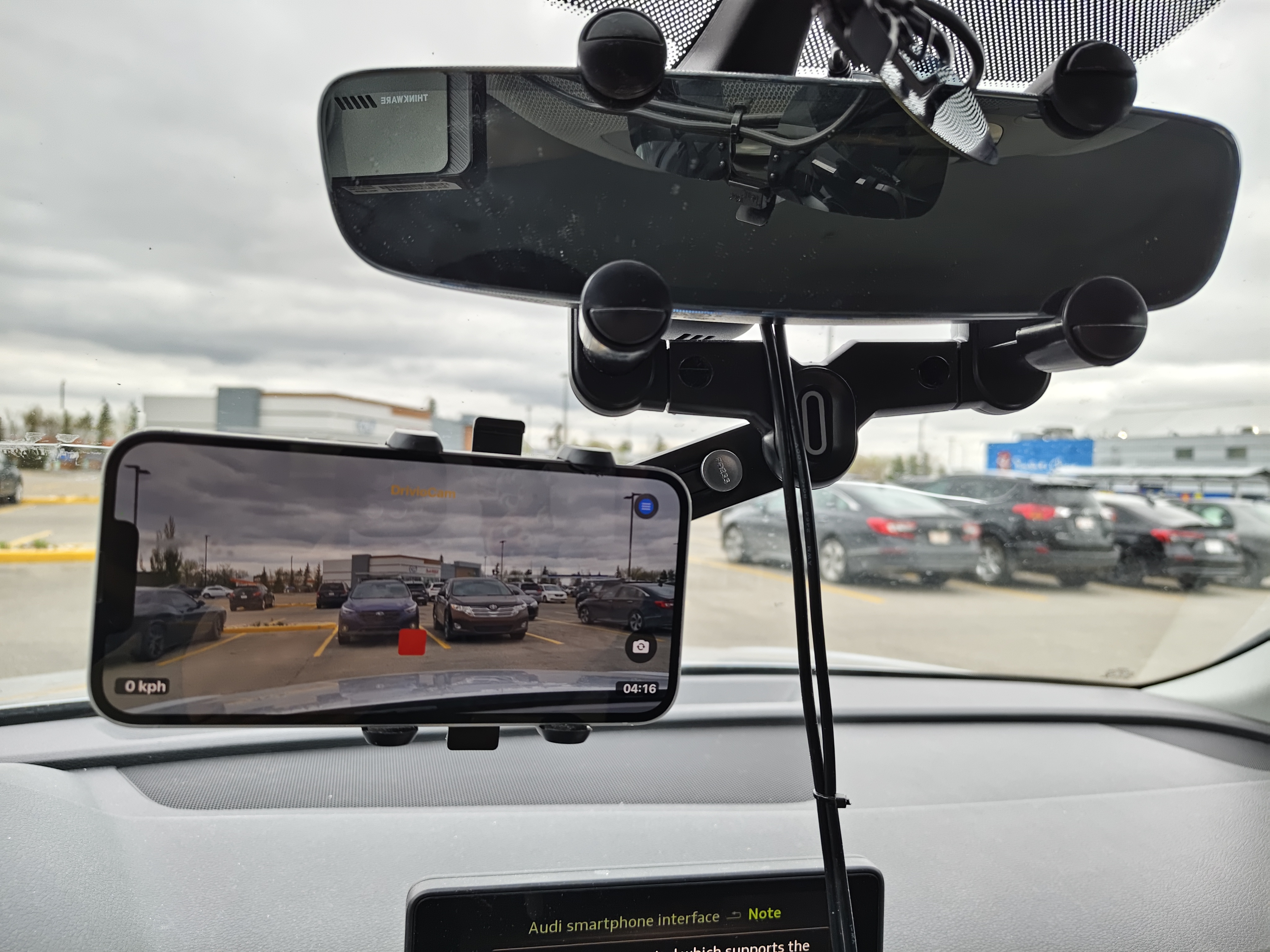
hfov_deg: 73.9
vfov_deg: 58.9
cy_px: 476
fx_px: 844
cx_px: 635
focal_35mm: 23
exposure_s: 1/200
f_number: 1.88
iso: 56
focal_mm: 5.56
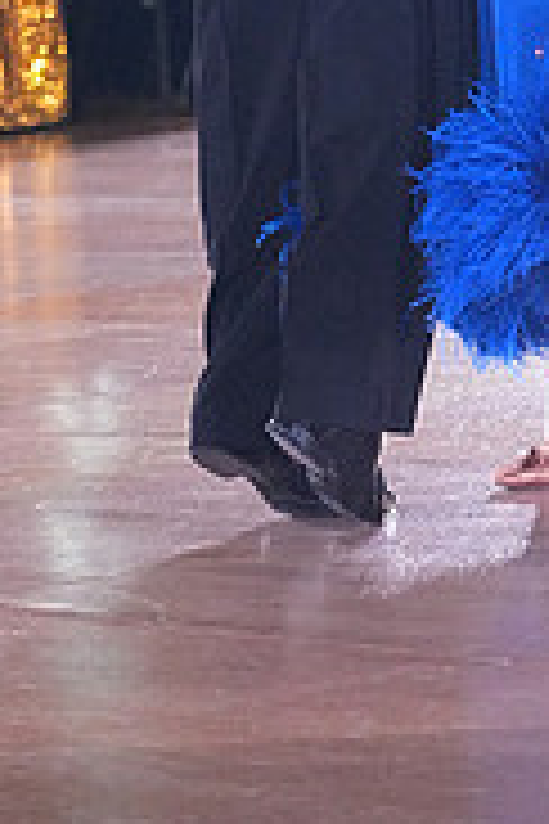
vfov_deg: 7.3
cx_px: 295
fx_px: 6382
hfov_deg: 4.9
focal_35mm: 279
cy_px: -437
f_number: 5.6
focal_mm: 88
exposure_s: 1/400
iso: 8000
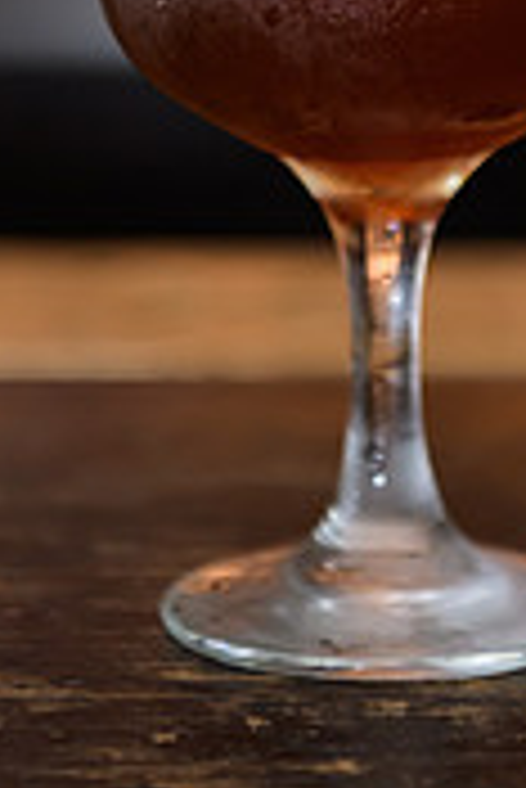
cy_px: -81
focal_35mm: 180
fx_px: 3937
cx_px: 400
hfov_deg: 7.6
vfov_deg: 11.3
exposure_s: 1/125
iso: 1000
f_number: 3.2
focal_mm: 70
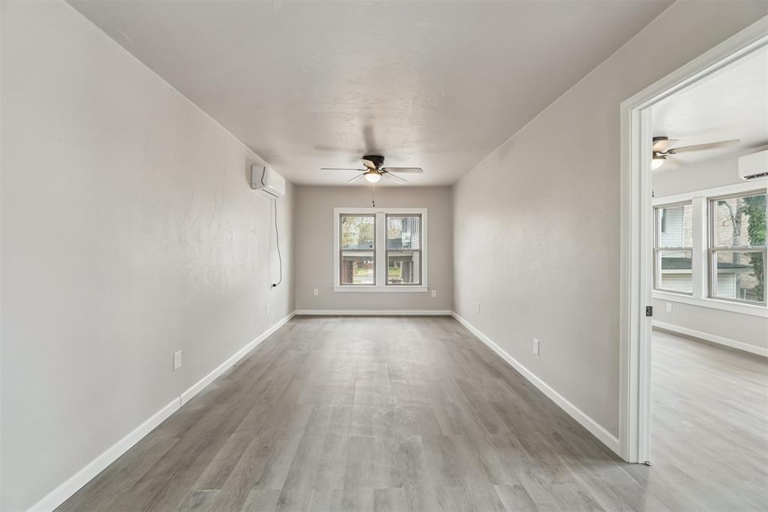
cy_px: 256
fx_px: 320
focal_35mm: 15
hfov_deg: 100.4
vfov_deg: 77.3
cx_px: 384
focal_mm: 10
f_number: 6.3
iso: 200
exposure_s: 1/80
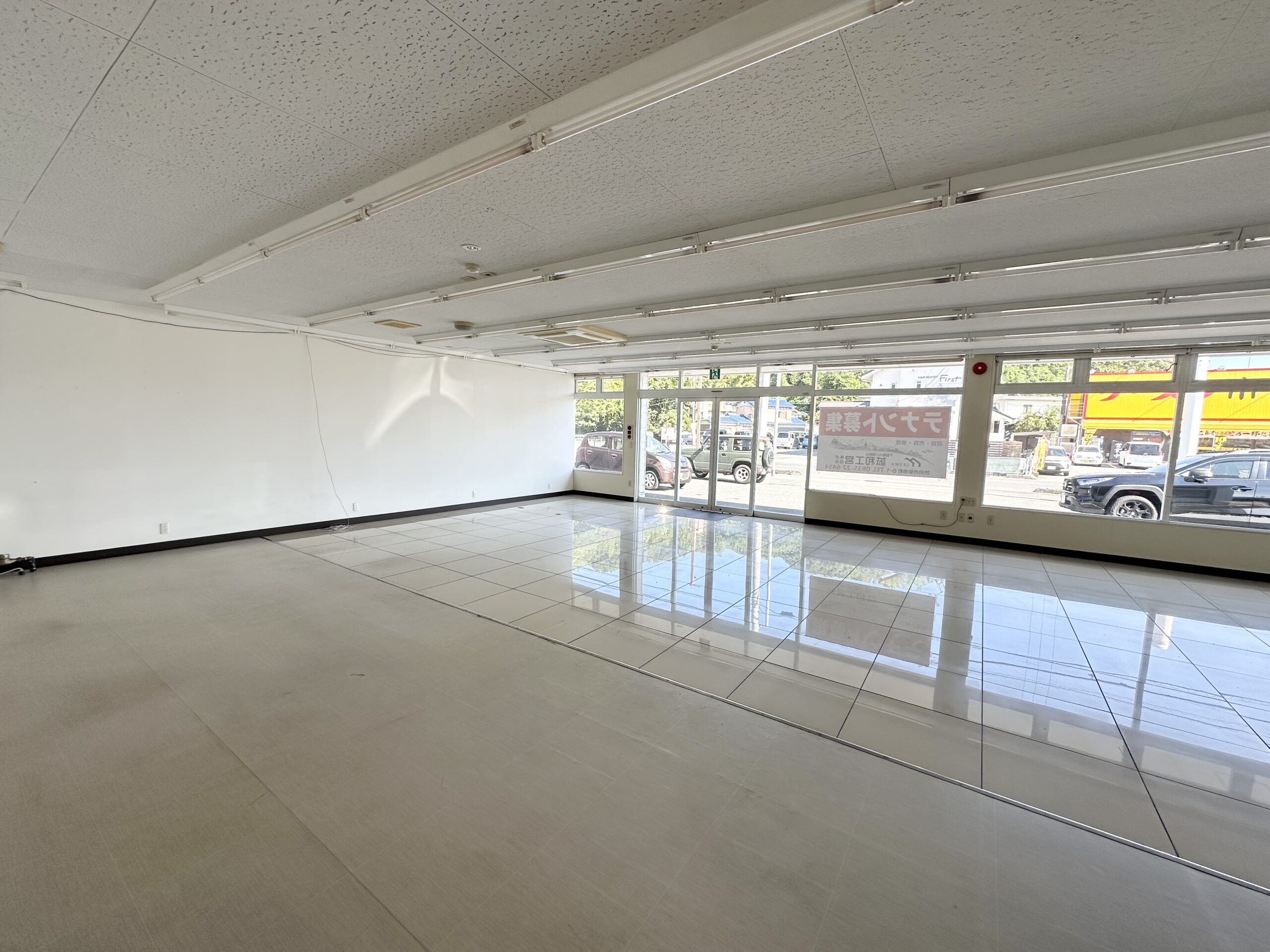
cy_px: 476
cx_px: 635
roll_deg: -1.5
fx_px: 514
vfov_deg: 85.7
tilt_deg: -5.1
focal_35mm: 14
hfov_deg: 102.1
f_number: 2.2
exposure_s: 1/227
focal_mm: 2.22
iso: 40
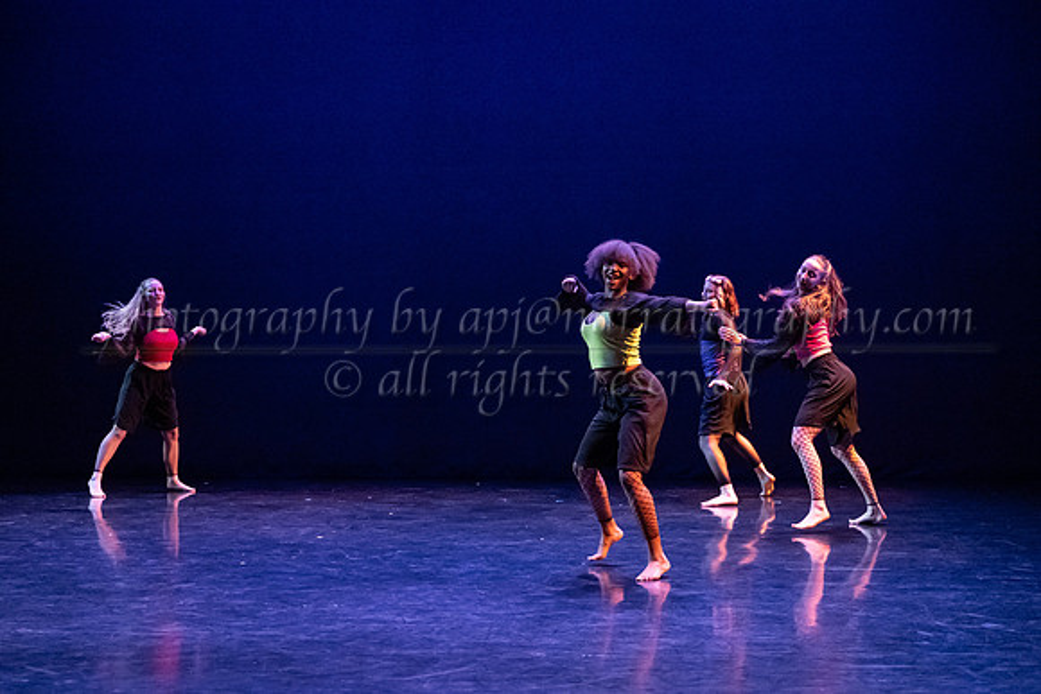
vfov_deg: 20.1
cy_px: 347
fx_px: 1957
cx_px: 597
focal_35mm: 68
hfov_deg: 29.7
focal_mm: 56
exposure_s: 1/320
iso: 4000
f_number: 4
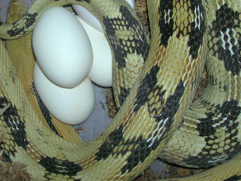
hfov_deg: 22.0
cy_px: 34
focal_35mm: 89
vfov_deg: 16.5
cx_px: 101
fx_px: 620
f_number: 3.3
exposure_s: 1/60.1
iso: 50
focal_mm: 8.4
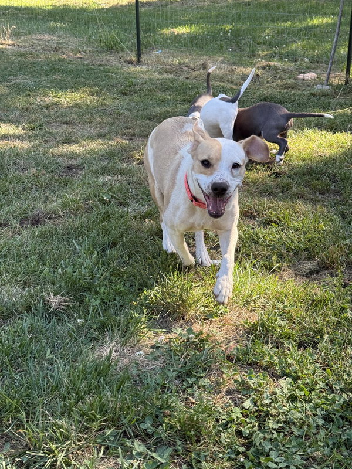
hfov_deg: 30.3
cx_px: 176
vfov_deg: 39.7
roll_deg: -2.2
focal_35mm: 48
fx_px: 651
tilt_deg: -24.0
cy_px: 234
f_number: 1.78
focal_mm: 6.76
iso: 64
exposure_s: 1/363
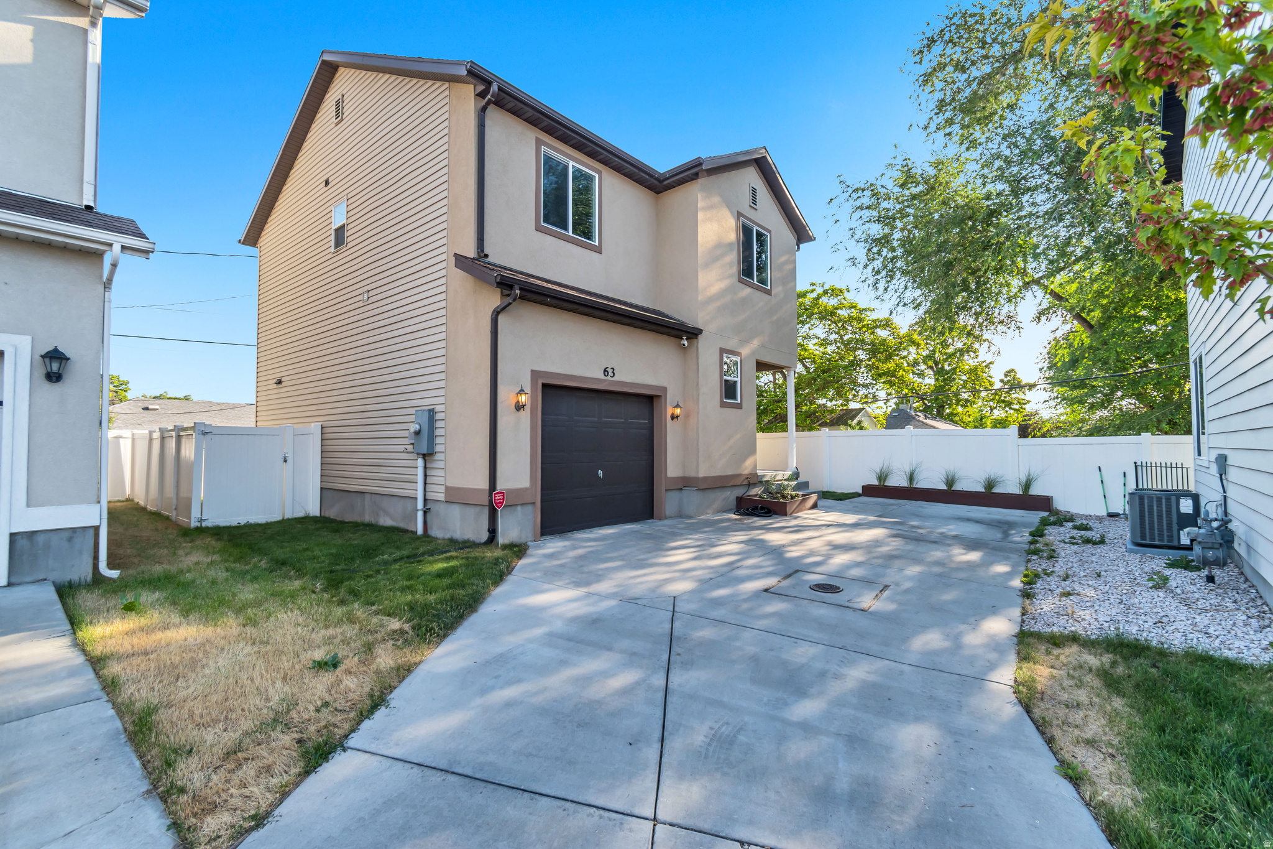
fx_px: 530
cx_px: 636
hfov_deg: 100.4
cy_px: 424
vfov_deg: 77.3
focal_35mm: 15
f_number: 5.6
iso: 100
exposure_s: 1/200
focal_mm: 10
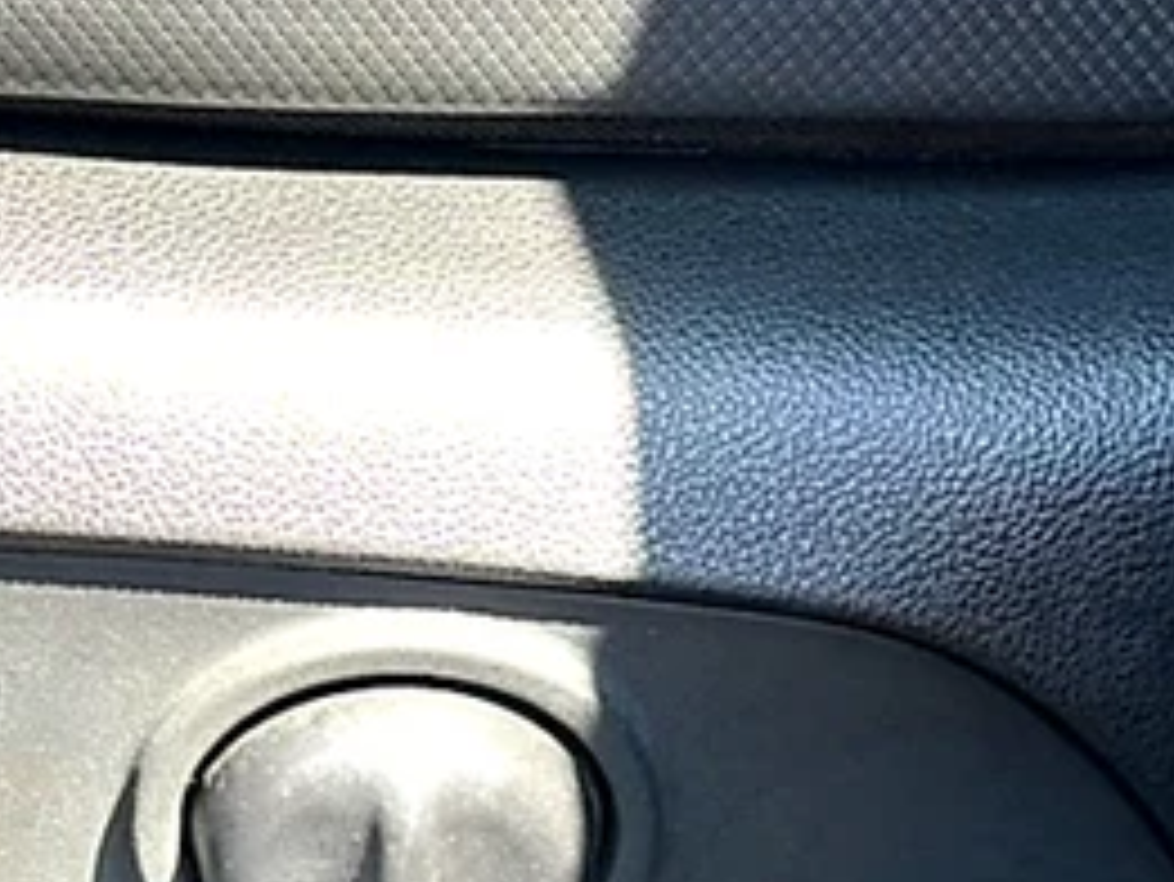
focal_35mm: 142
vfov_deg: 10.5
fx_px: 4818
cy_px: 493
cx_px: -297
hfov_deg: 13.5
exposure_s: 1/388
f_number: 1.78
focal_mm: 6.86
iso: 64
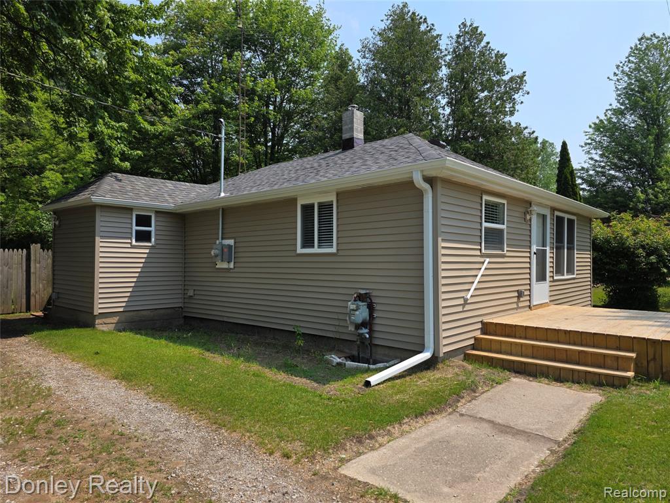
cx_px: 335
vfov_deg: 58.9
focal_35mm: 23
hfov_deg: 73.9
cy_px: 252
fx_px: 445
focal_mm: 6.3
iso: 80
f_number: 1.7
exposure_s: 1/4889
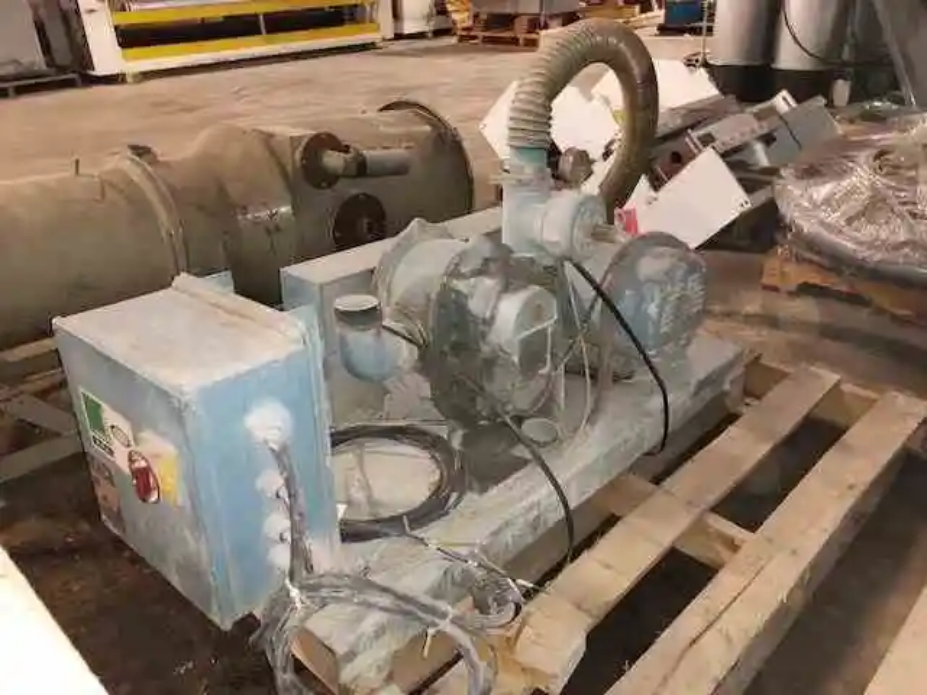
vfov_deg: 49.7
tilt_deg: -27.0
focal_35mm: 28
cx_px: 464
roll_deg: +3.4
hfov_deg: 63.4
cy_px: 348
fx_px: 750
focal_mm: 4
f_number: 1.8
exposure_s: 1/10
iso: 100
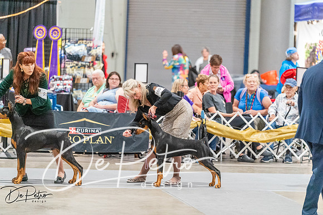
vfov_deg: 7.5
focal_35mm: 182
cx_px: 162
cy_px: 108
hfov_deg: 11.3
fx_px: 1633
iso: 12800
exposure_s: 1/320
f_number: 2.8
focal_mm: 182
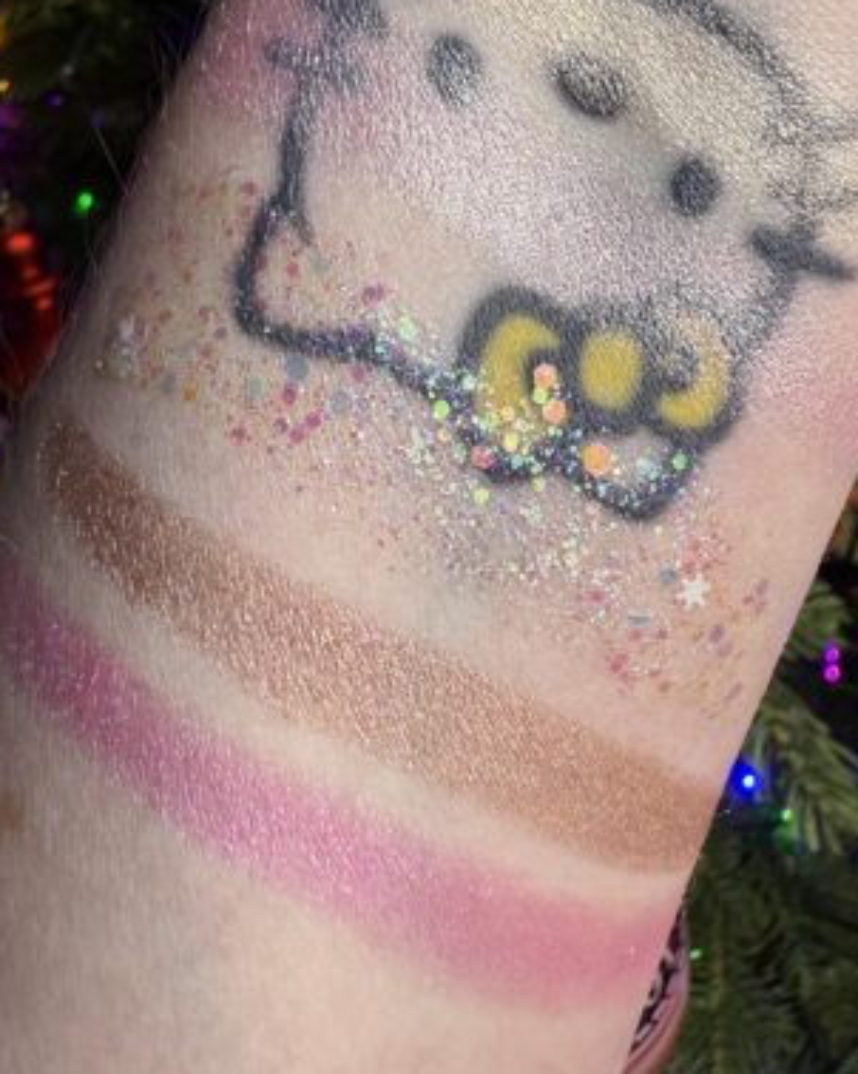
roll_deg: +10.6
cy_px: 429
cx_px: 456
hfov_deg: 47.1
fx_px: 985
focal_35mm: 31
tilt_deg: -29.5
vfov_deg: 56.8
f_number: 2.2
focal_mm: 2.22
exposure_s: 1/120
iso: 100
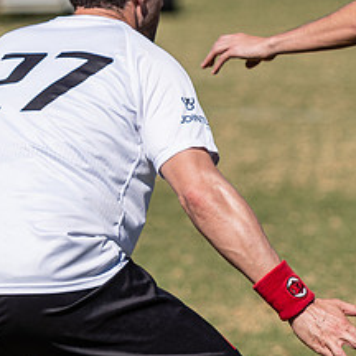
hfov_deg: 3.6
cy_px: 76
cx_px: 260
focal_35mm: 486
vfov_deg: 3.6
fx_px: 5655
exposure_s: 1/3200
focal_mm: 130
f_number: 2.8
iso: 100
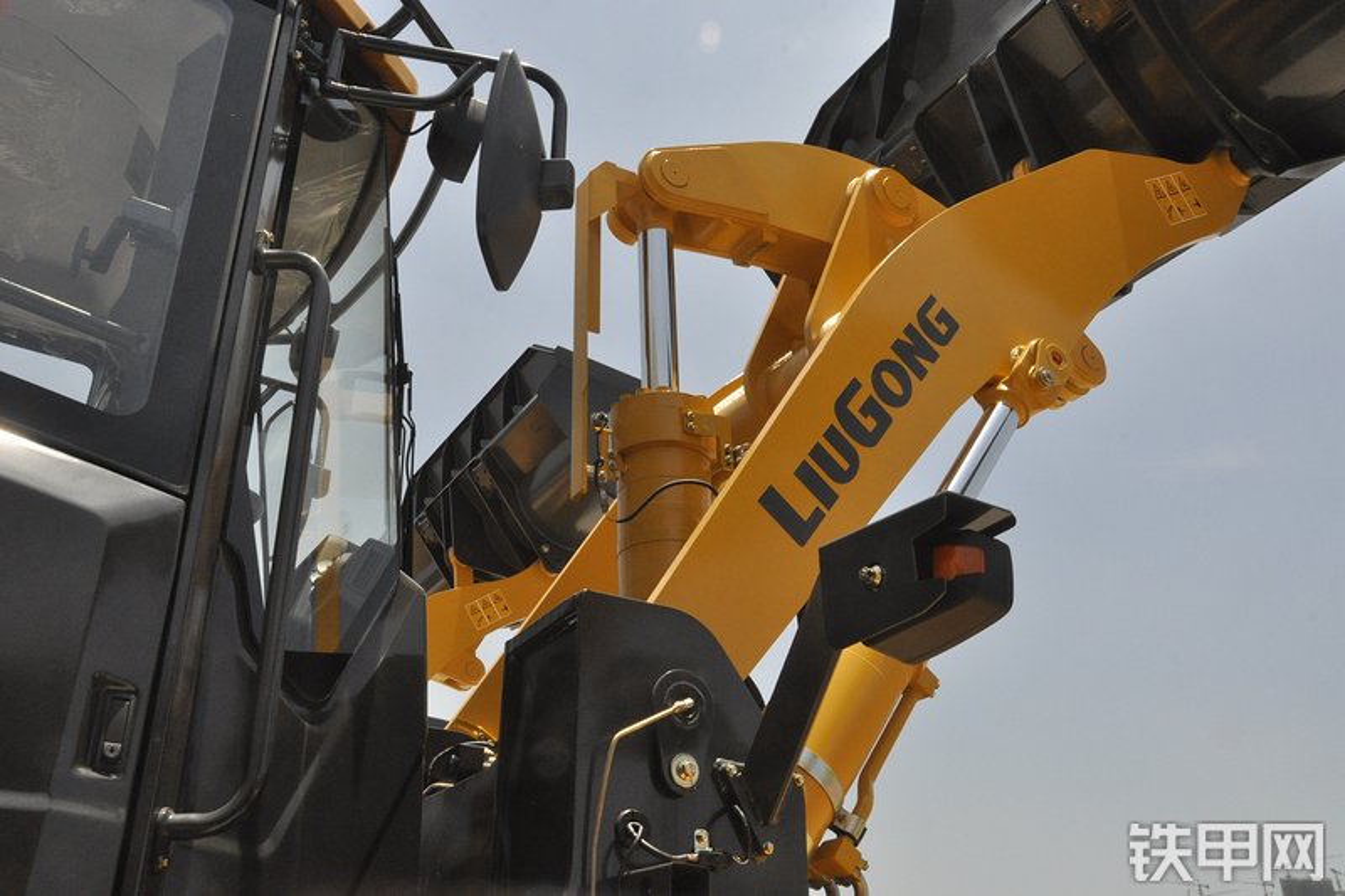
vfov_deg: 40.0
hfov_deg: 57.2
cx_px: 672
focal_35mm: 33
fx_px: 1233
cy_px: 448
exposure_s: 1/800
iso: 1250
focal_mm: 22
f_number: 14
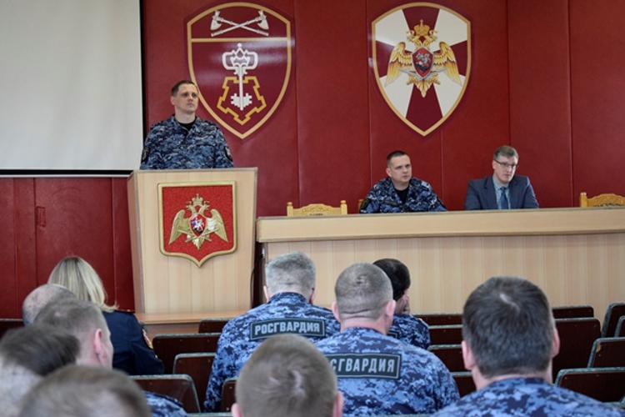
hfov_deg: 24.6
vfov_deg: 16.6
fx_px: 1432
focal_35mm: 82
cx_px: 312
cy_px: 208
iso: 3200
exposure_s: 1/250
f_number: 5.6
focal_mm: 55
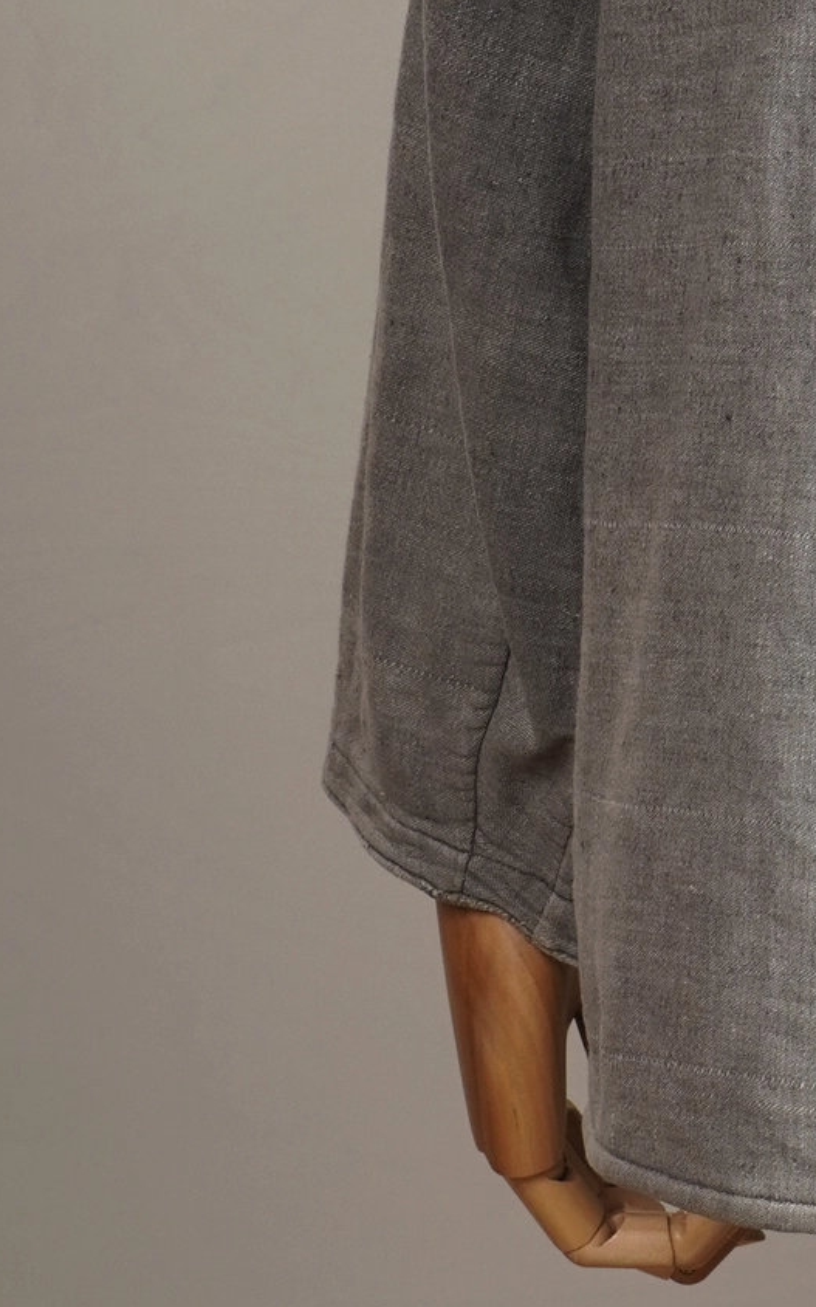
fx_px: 5946
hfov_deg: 7.7
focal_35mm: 167
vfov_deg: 12.3
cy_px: -101
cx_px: 1353
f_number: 9
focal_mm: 32
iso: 320
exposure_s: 1/20
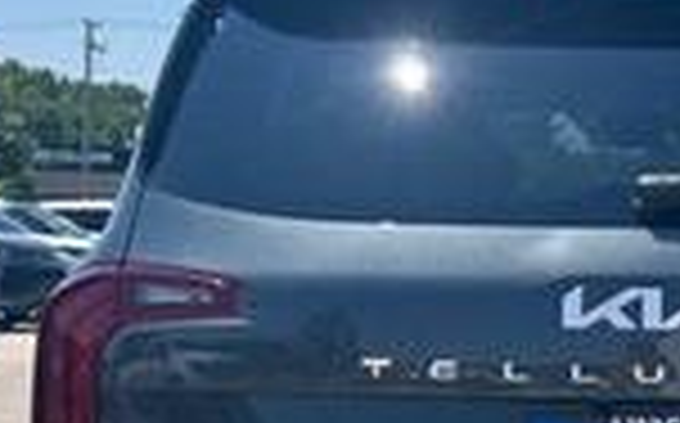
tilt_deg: -6.4
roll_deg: -2.0
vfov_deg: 13.9
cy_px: 436
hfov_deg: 22.0
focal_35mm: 92
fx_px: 1703
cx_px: 635
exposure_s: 1/4274
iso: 50
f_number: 1.5
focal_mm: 5.7
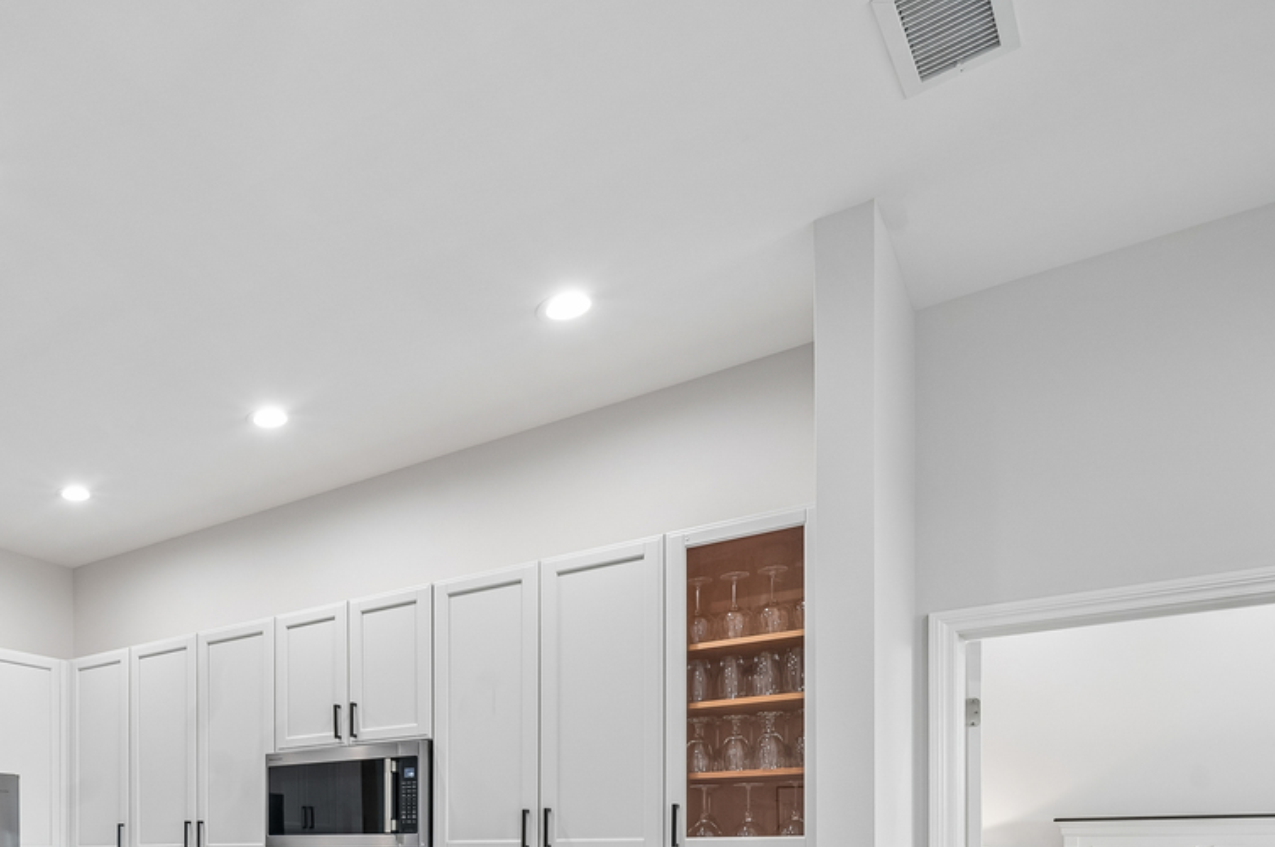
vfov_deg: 40.1
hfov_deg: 58.1
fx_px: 991
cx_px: 178
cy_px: 864
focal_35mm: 28
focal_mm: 13
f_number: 8
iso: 400
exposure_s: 1/8
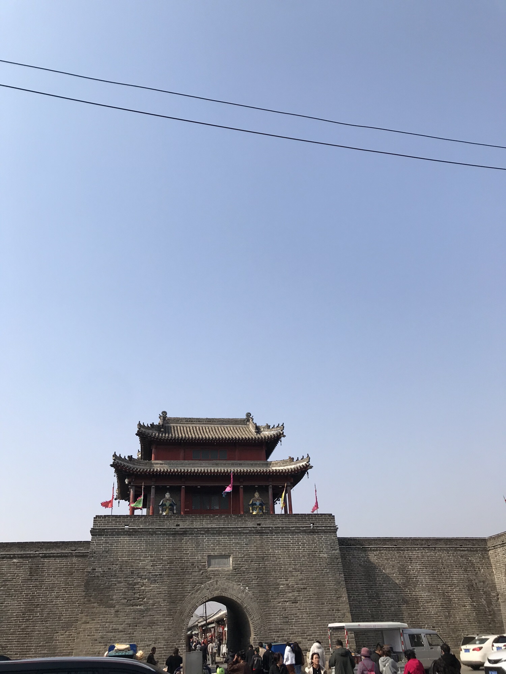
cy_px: 337
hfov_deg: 49.7
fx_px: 546
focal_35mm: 28
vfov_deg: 63.4
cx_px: 253
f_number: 1.8
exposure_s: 1/3195
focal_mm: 3.99
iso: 20
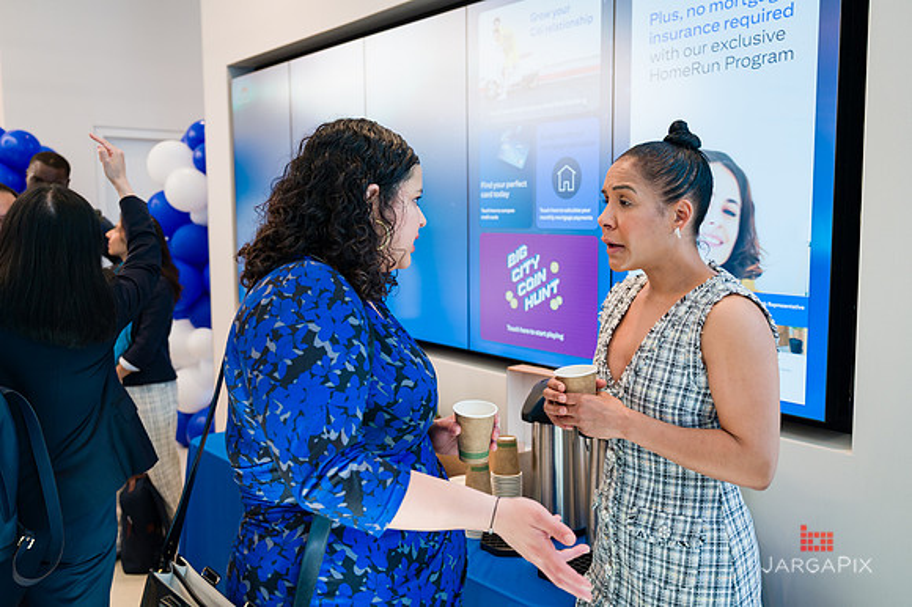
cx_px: 480
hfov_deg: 57.5
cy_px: 288
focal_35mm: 33
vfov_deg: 40.1
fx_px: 831
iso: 400
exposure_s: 1/200
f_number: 3.2
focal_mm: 30
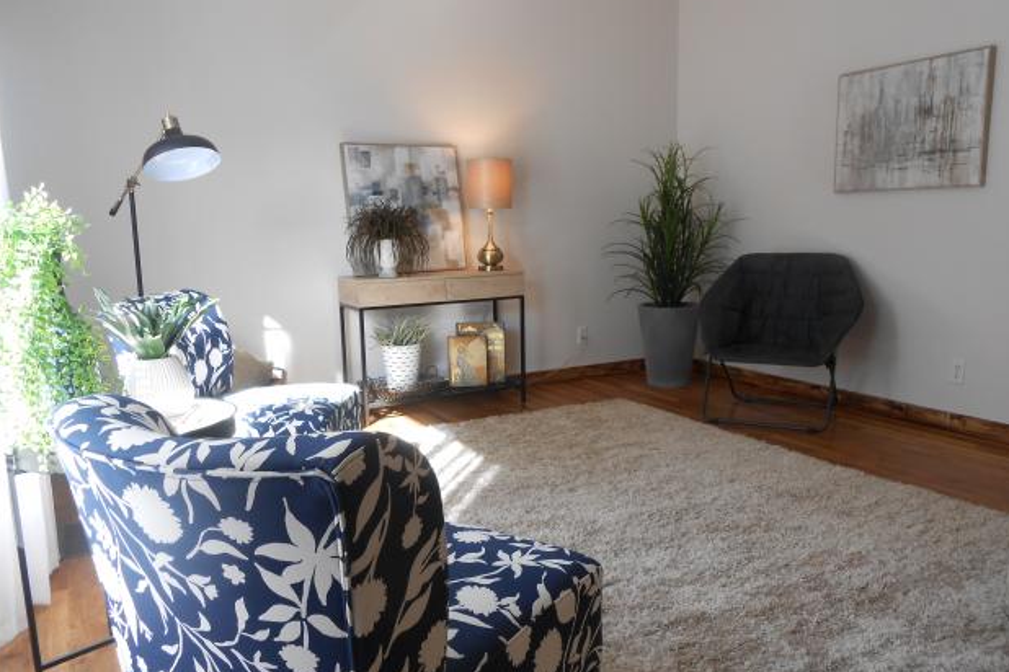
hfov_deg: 65.5
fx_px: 785
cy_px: 365
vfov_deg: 46.4
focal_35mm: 28
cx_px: 509
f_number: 3.5
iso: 80
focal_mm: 4.6
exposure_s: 1/40
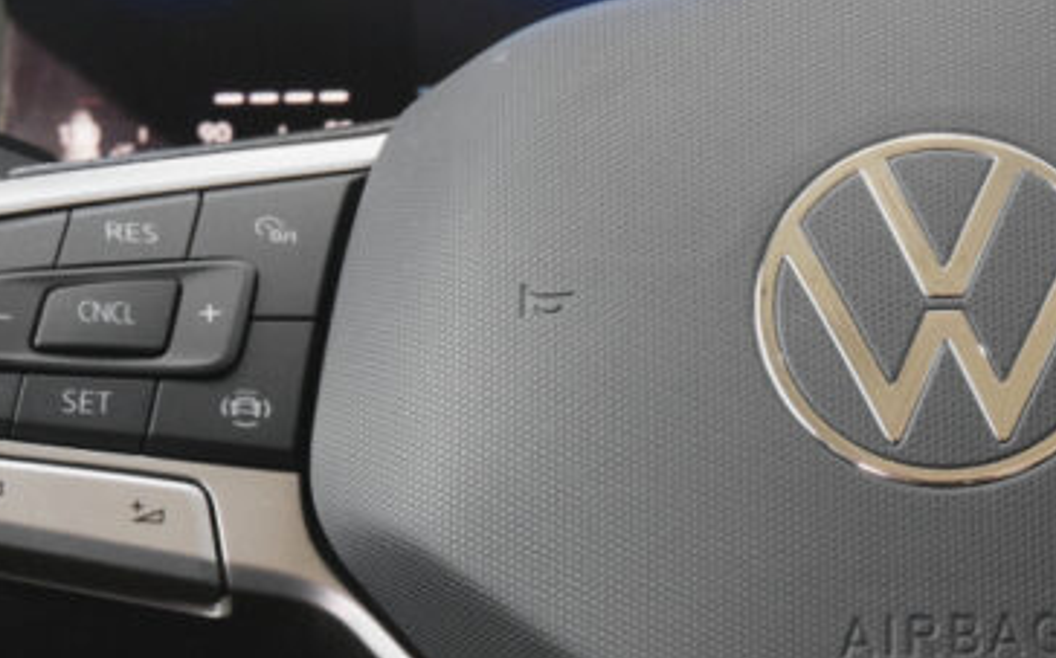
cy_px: 294
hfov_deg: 10.7
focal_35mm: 195
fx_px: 5609
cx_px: 928
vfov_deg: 6.7
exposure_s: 1/125
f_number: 9
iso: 2000
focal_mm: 45
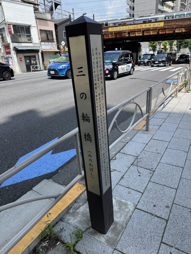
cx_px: 96
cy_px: 127
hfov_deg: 56.8
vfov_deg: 71.6
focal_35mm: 24
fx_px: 177
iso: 80
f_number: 1.78
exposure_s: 1/2174
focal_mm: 6.76
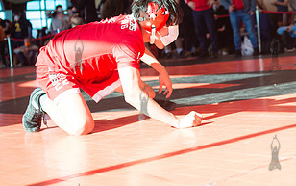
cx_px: 275
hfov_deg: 25.5
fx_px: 630
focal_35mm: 78
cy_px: 64
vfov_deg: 16.7
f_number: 3.2
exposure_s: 1/400
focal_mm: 35
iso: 400
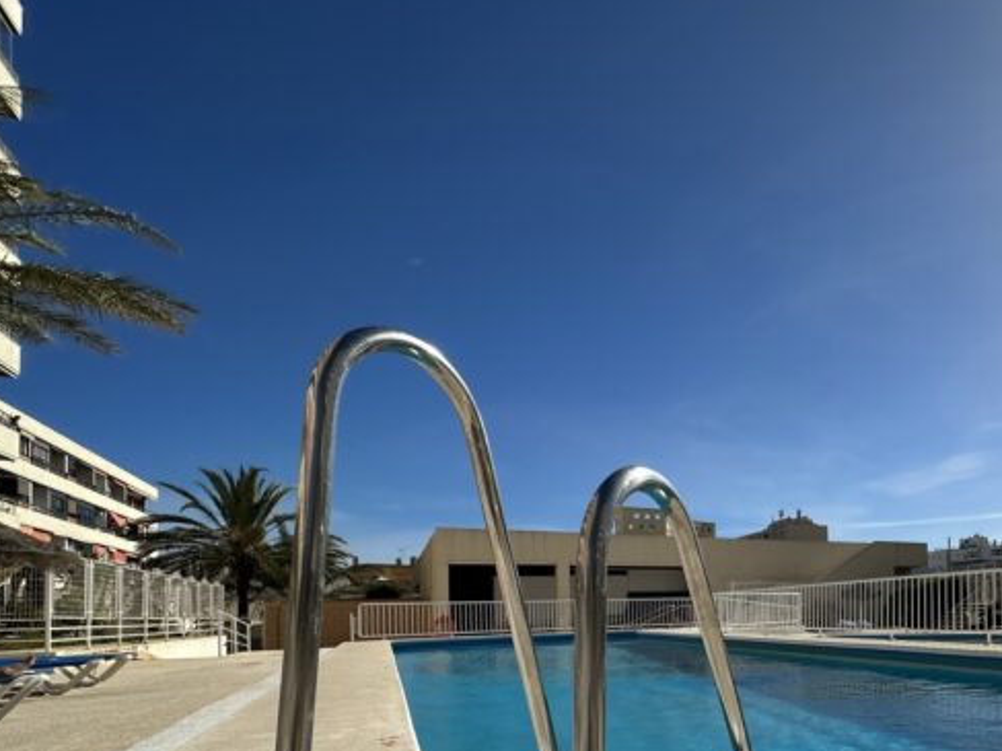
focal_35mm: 23
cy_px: 593
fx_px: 666
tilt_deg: +0.9
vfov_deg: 55.1
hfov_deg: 66.7
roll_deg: +1.9
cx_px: 811
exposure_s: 1/4000
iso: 50
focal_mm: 2.22
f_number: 2.2
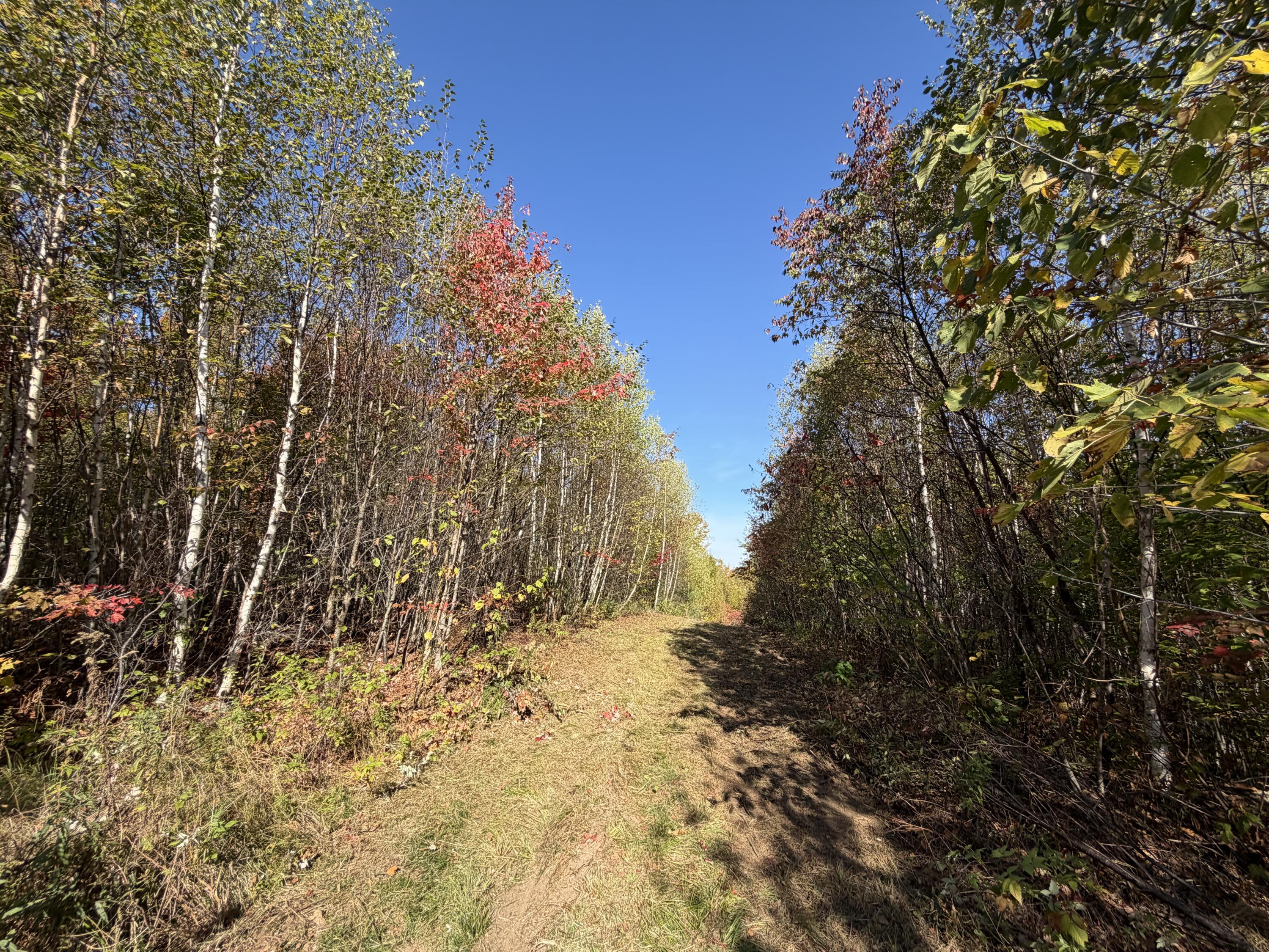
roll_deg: +0.2
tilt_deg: +12.0
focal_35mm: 14
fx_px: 513
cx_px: 634
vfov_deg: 85.7
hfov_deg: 102.1
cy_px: 476
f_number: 2.2
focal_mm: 2.22
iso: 40
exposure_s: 1/596
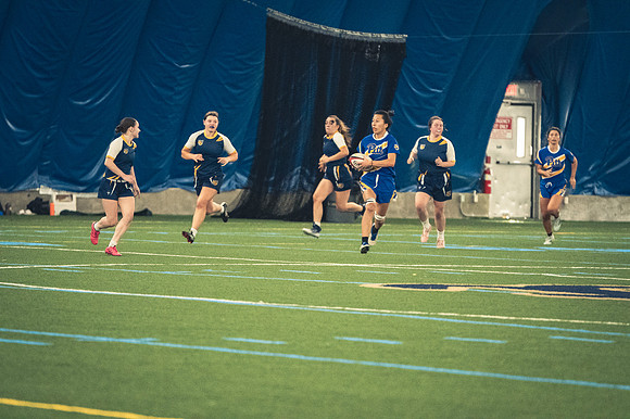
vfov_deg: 4.6
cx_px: 315
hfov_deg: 6.9
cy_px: 210
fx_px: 5247
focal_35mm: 300
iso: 12800
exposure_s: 1/500
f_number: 2.8
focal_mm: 200
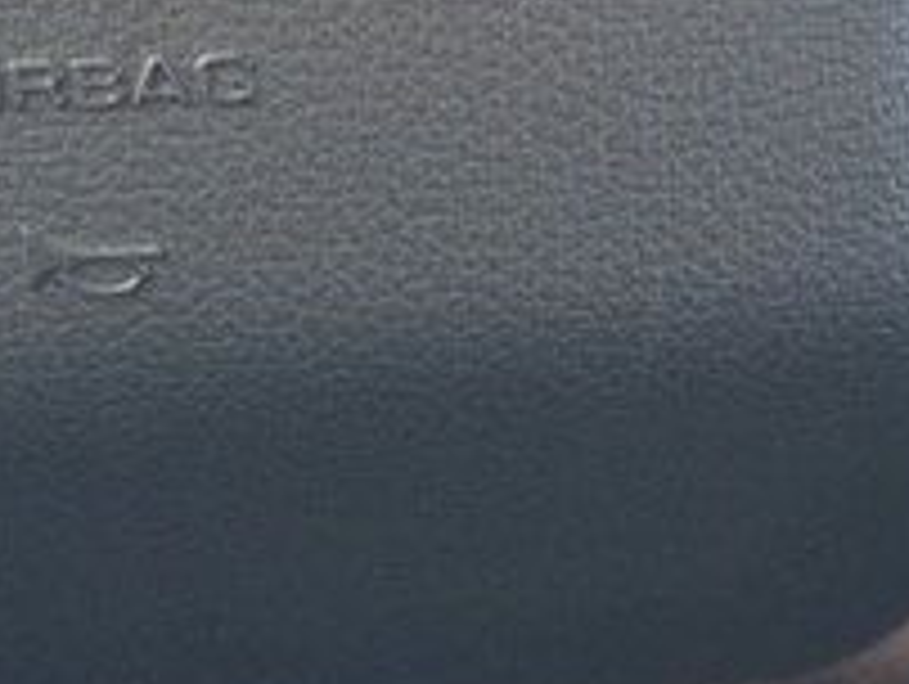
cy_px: -274
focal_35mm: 152
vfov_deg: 9.6
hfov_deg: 12.9
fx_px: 3996
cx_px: 806
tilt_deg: -27.1
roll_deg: -0.3
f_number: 1.78
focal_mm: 6.76
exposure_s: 1/60
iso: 250
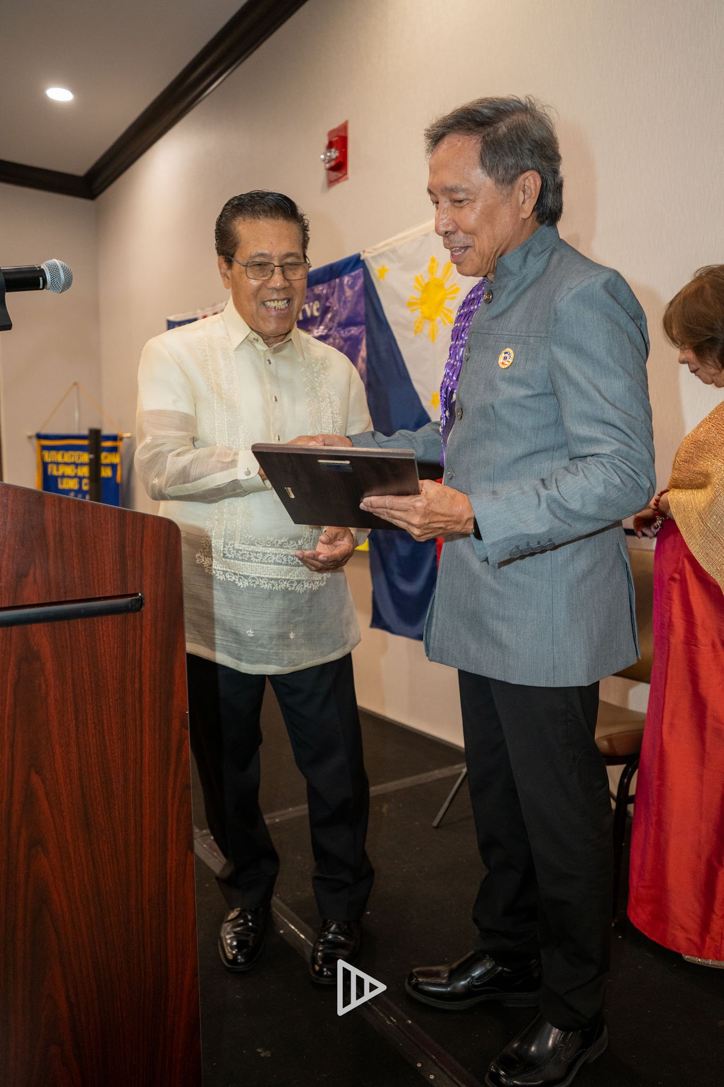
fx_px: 845
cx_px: 362
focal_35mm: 28
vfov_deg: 65.5
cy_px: 544
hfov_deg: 46.4
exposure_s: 1/125
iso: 1600
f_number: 2.8
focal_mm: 28
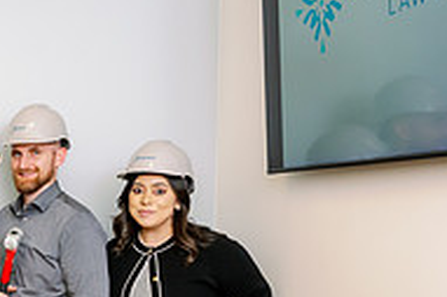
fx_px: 906
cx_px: -164
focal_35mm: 73
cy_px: 291
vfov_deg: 18.2
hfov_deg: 23.7
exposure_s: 1/200
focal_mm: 24
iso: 800
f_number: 5.6
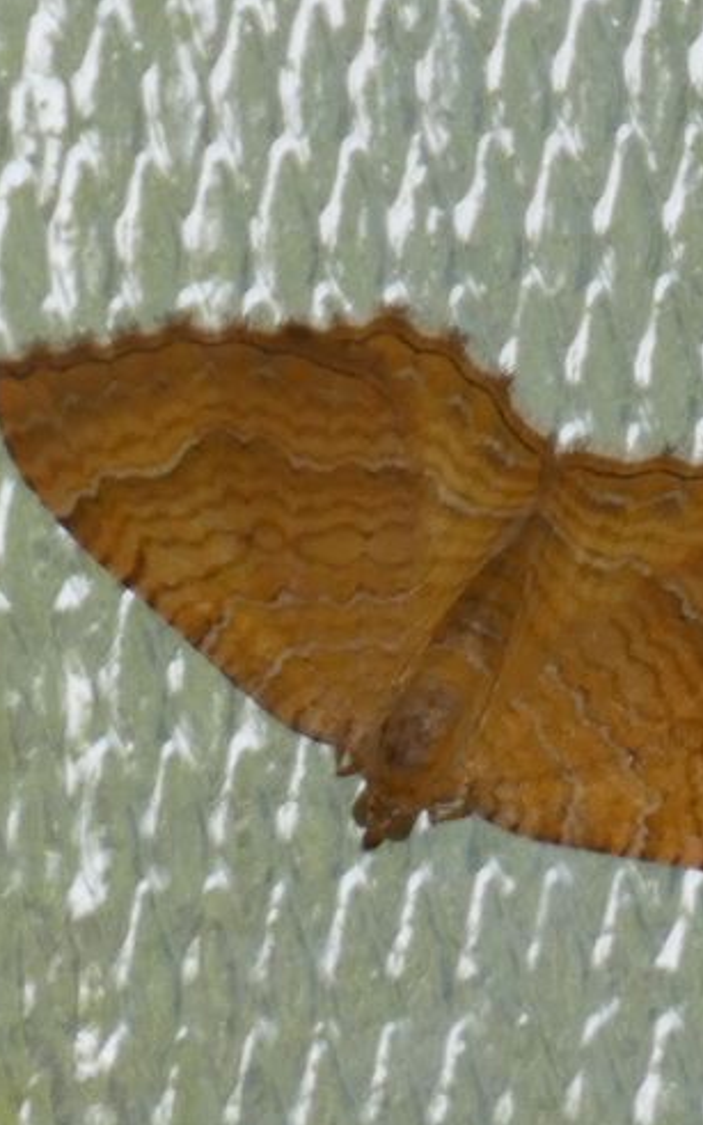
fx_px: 46704
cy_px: 564
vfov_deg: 1.4
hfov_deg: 0.9
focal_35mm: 1524
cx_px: 562
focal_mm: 148.1
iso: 80
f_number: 5.6
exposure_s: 1/80
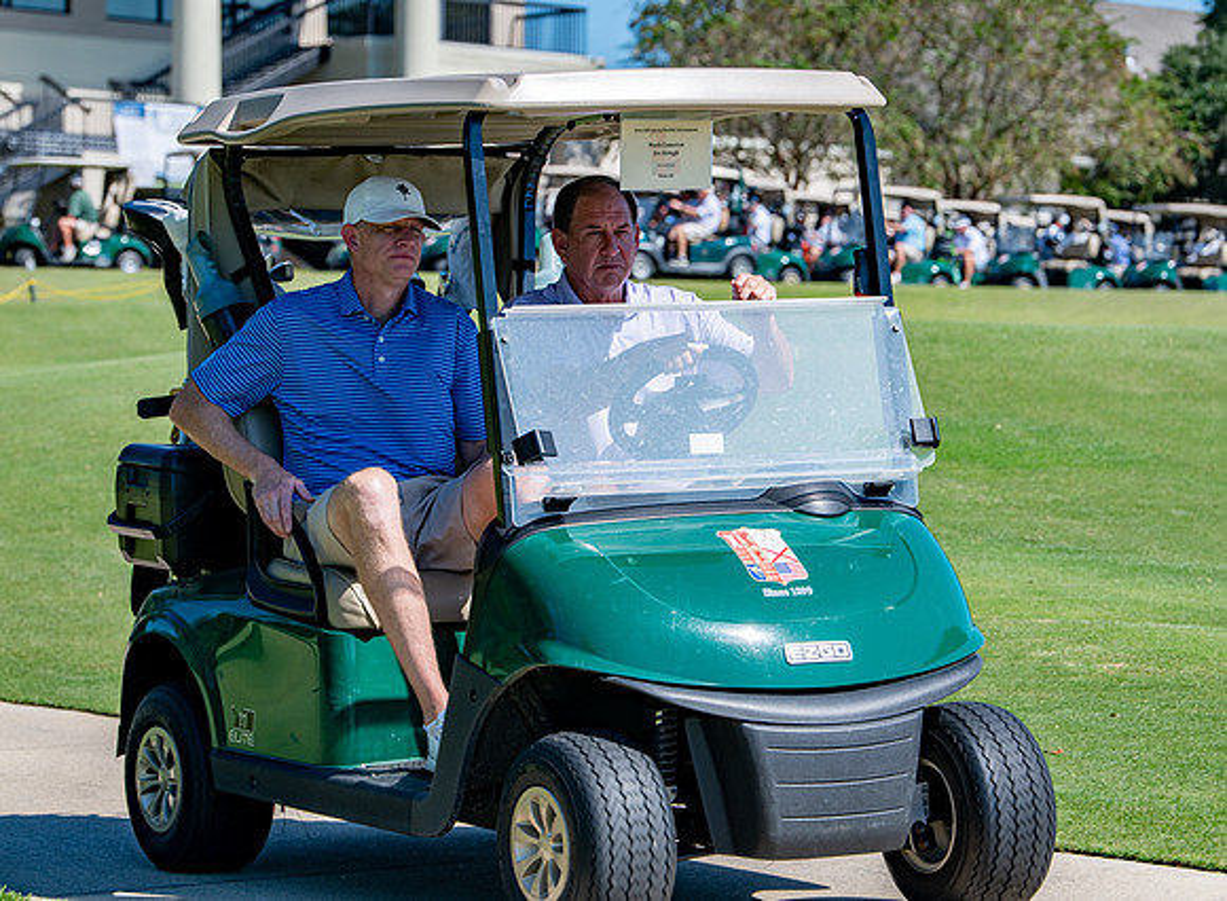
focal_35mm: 145
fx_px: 5104
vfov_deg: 10.1
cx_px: 621
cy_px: 358
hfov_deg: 13.7
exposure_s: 1/640
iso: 125
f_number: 5
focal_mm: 112
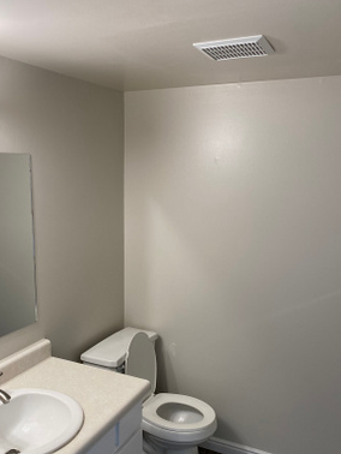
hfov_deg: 42.9
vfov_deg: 55.1
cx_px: 144
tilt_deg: -10.5
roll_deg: -0.8
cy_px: 262
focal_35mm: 33
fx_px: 433
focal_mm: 4.25
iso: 64
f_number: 1.8
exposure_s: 1/120
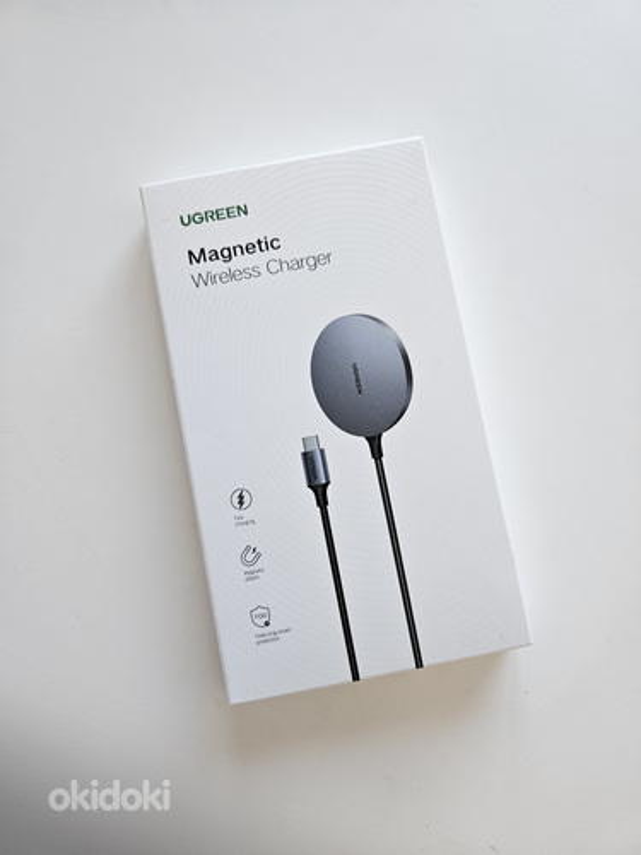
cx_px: 320
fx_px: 568
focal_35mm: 23
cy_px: 428
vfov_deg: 73.9
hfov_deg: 58.9
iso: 160
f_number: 1.8
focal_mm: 5.4
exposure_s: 1/180
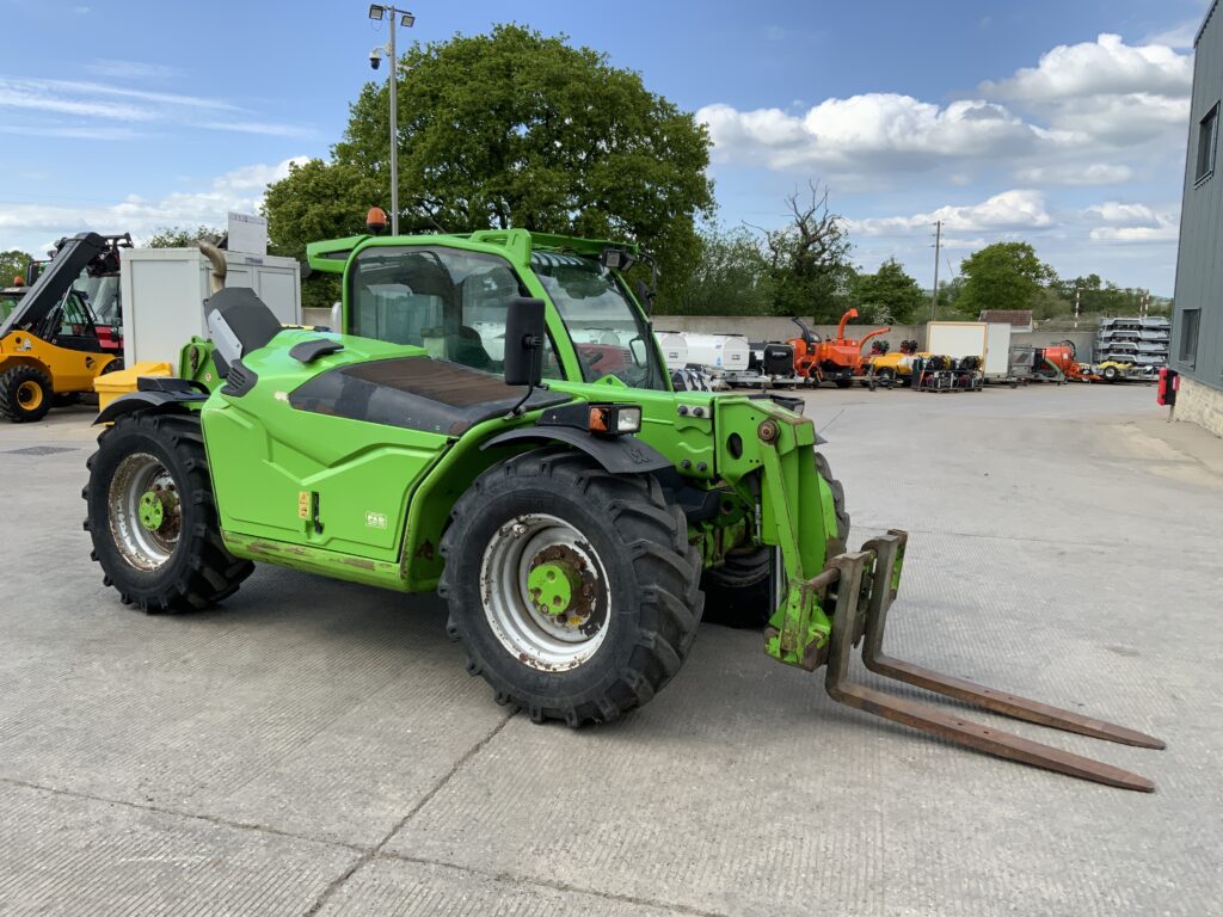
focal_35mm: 29
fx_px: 1025
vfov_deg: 48.2
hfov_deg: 61.7
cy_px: 458
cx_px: 612
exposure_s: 1/1144
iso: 16
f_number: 1.8
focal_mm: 3
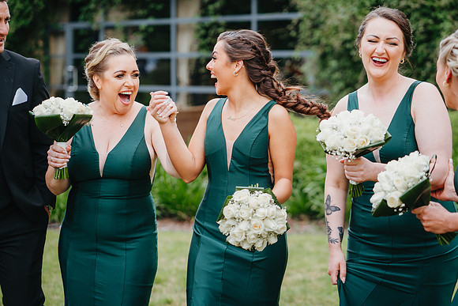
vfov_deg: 16.1
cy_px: 153
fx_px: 1082
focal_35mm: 85
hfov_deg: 23.9
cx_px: 229
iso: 125
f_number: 2.8
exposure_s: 1/640
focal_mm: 85
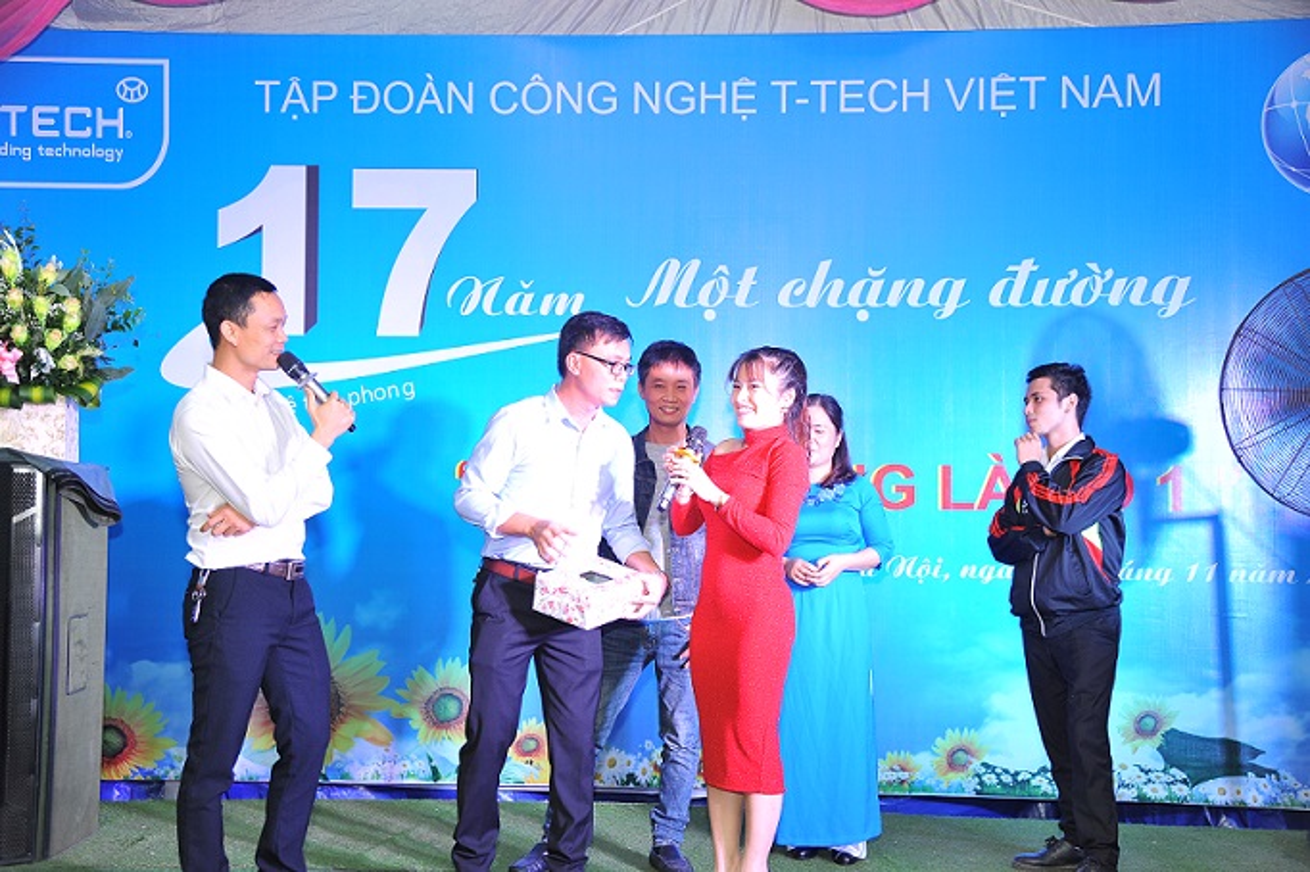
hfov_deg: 44.5
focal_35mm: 44
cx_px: 655
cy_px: 436
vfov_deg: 30.5
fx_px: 1600
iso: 1000
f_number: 4
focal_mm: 44
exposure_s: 1/100
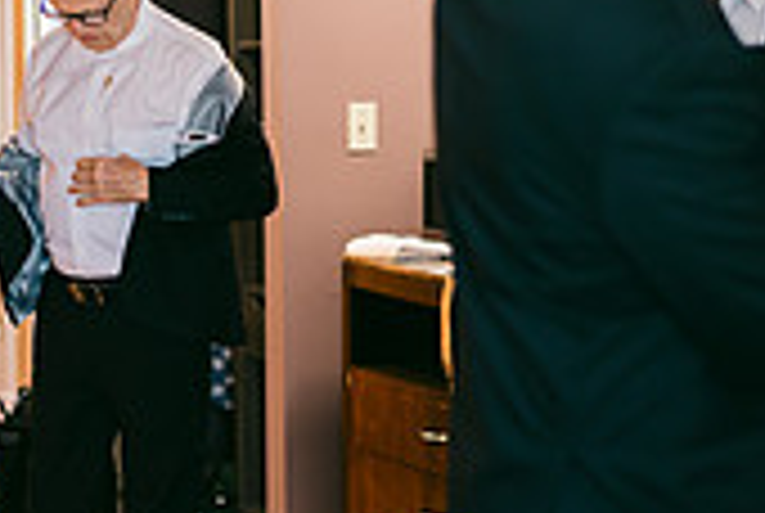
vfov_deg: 11.2
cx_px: 18
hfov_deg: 16.3
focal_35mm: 123
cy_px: 227
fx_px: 2618
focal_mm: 35
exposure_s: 1/125
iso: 400
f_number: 1.2
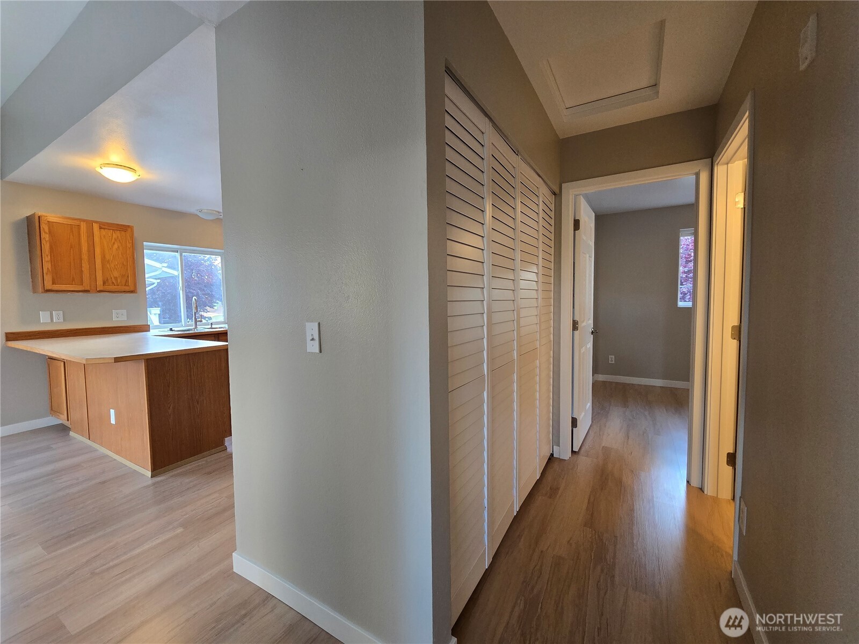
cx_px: 430
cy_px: 322
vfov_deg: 89.9
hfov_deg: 106.2
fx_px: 323
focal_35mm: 13
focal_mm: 2.2
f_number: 2.2
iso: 200
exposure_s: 1/60
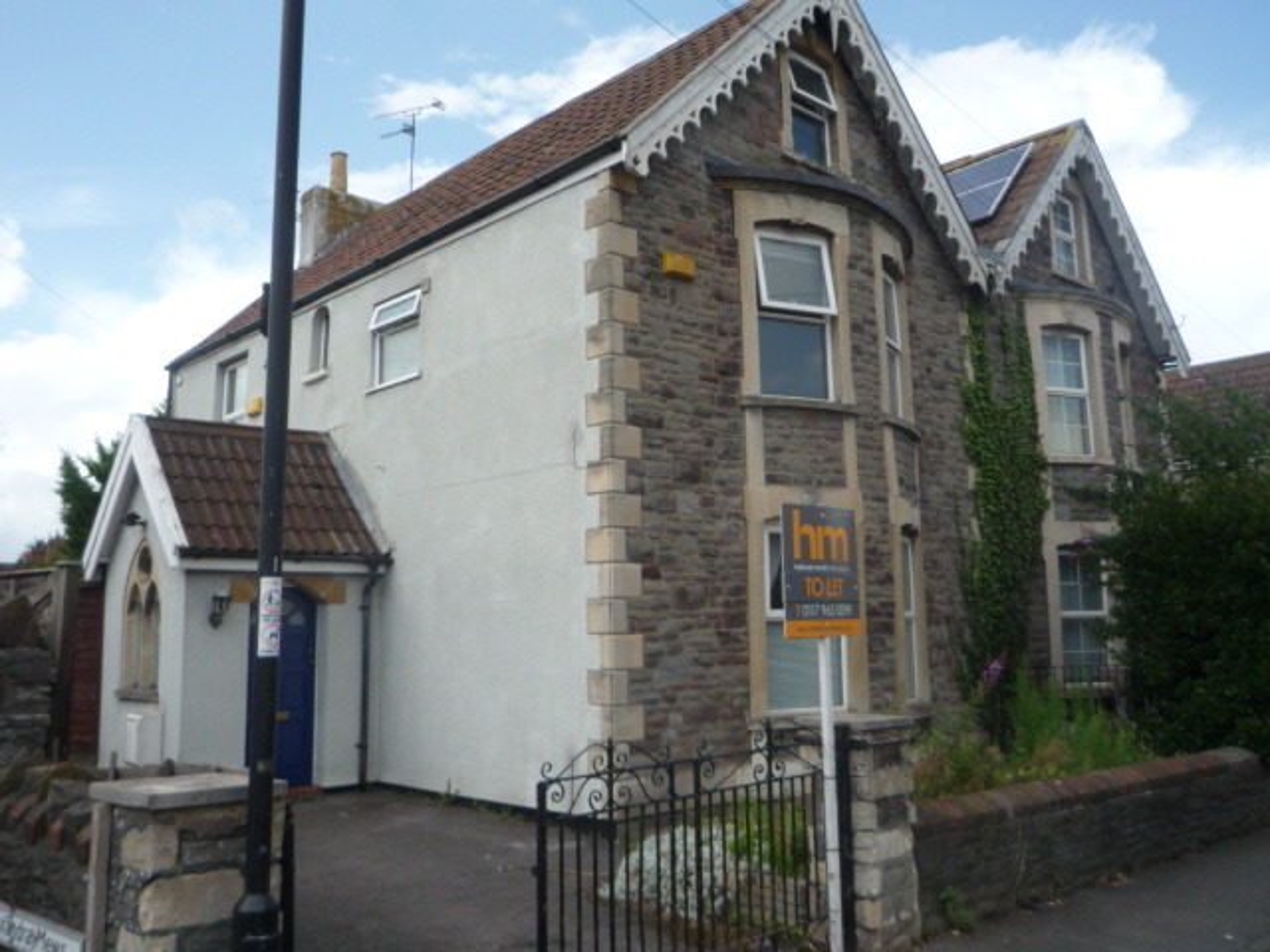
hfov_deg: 60.0
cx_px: 635
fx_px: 1101
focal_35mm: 30
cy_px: 476
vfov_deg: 46.8
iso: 100
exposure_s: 1/640
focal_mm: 4.4
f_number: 3.5
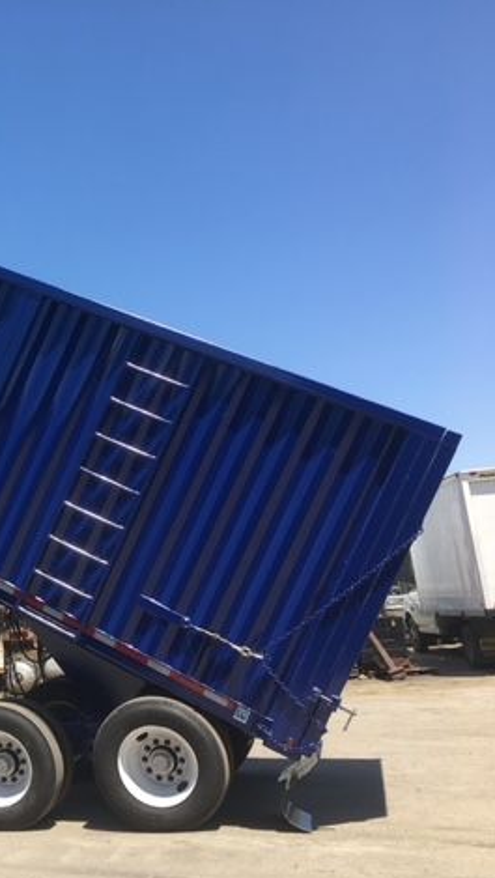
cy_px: 441
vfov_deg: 47.3
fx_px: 1002
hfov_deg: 25.0
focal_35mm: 43
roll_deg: +4.5
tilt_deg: +9.7
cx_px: -99
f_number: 2.2
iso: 25
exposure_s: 1/1026
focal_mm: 4.15
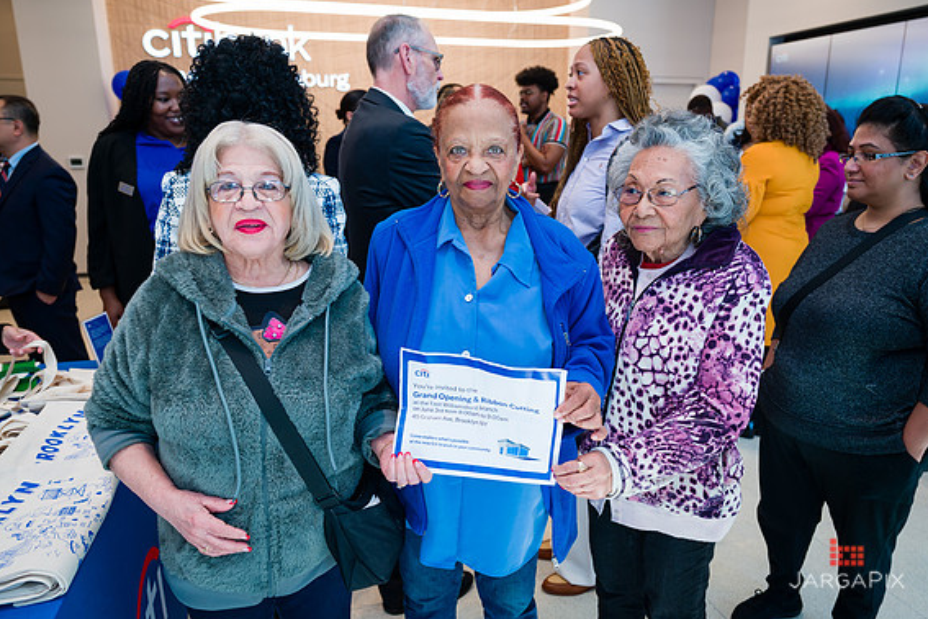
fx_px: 670
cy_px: 308
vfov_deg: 49.6
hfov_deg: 69.4
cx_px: 471
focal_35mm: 26
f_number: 3.2
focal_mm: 24
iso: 250
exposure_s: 1/200
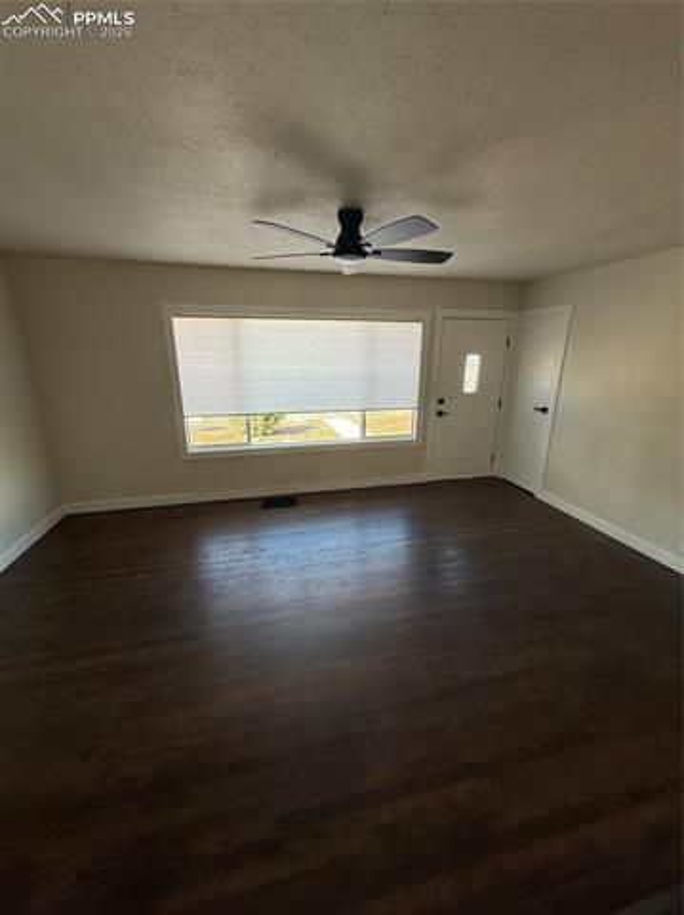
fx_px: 370
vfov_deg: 102.1
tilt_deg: -17.1
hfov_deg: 85.6
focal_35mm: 14
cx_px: 342
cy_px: 458
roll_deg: -0.7
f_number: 2.2
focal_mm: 2.22
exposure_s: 1/99
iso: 64
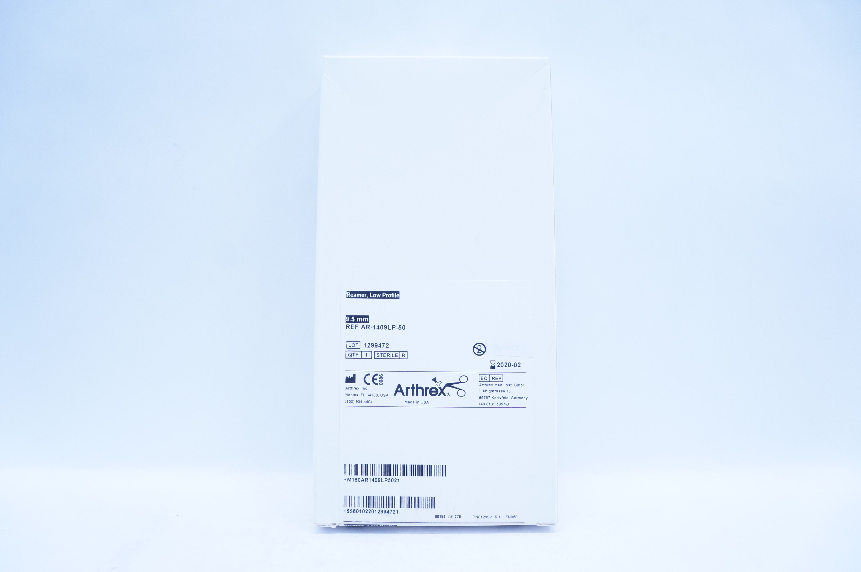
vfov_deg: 47.8
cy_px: 286
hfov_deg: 67.4
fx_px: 645
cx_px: 430
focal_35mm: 27
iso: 800
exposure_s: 1/125
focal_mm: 18
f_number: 5.6
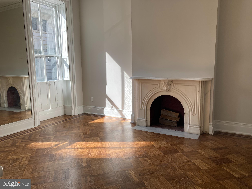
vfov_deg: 49.7
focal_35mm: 28
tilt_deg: -6.7
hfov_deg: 63.4
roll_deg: -0.1
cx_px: 126
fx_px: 204
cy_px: 94
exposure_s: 1/260
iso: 20
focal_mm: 3.99
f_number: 1.8
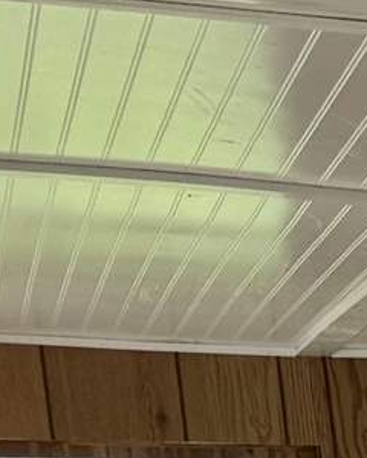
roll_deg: +0.8
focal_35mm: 240
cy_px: 1412
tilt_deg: -13.6
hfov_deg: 4.8
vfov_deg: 7.1
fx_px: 3259
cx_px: 2087
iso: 64
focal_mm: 6.76
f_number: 1.78
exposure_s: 1/121
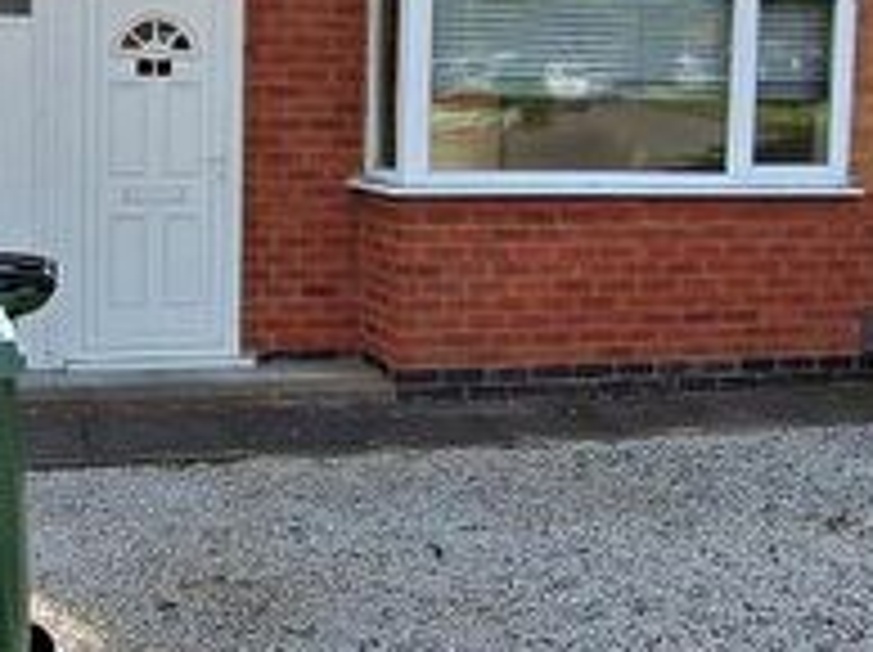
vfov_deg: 30.4
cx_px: 279
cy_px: 182
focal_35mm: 47
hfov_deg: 39.9
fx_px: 1184
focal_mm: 1.74
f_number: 2.2
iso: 40
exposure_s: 1/2336
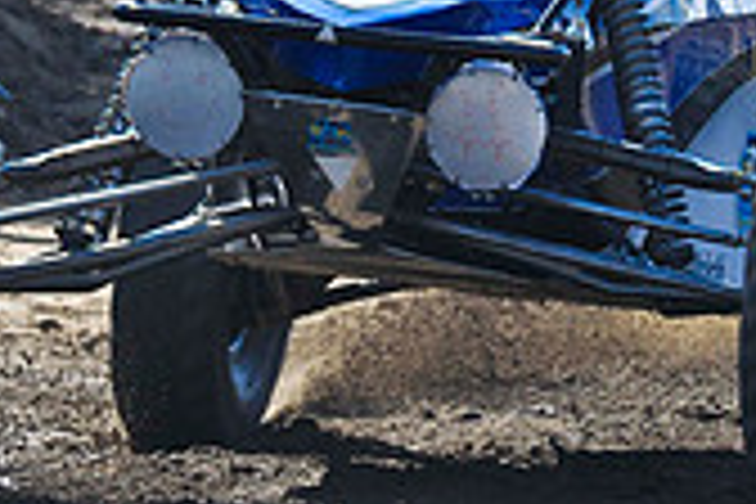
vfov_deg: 1.2
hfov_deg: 1.8
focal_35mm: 1172
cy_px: 153
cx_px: 216
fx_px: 24610
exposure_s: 1/640
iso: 640
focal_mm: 340
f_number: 10
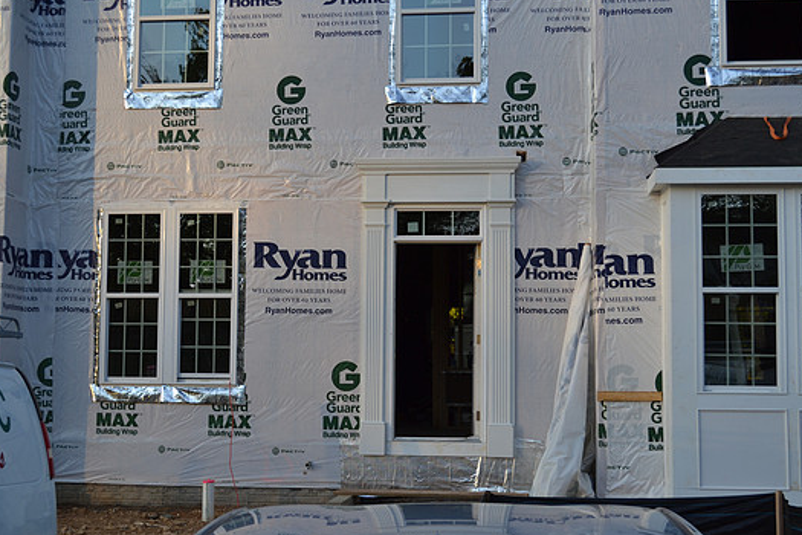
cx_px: 397
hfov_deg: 37.5
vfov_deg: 25.5
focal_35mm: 53
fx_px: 1181
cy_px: 264
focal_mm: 32
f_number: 5.6
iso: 100
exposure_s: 1/125
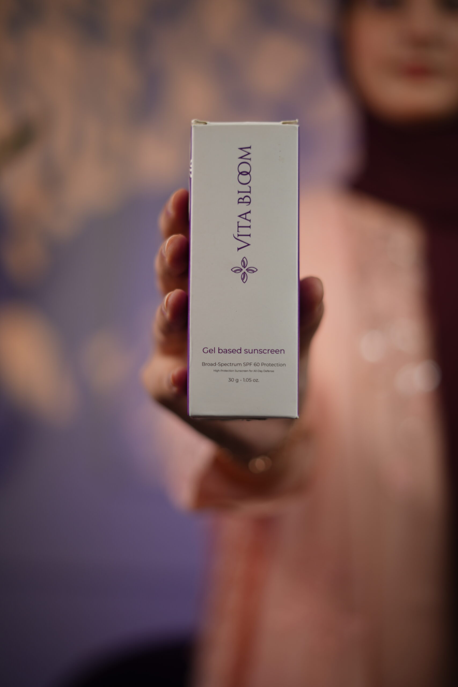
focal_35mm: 50
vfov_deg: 39.6
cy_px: 344
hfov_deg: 27.0
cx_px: 229
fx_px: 954
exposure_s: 1/80
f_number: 1.8
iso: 80
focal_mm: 50
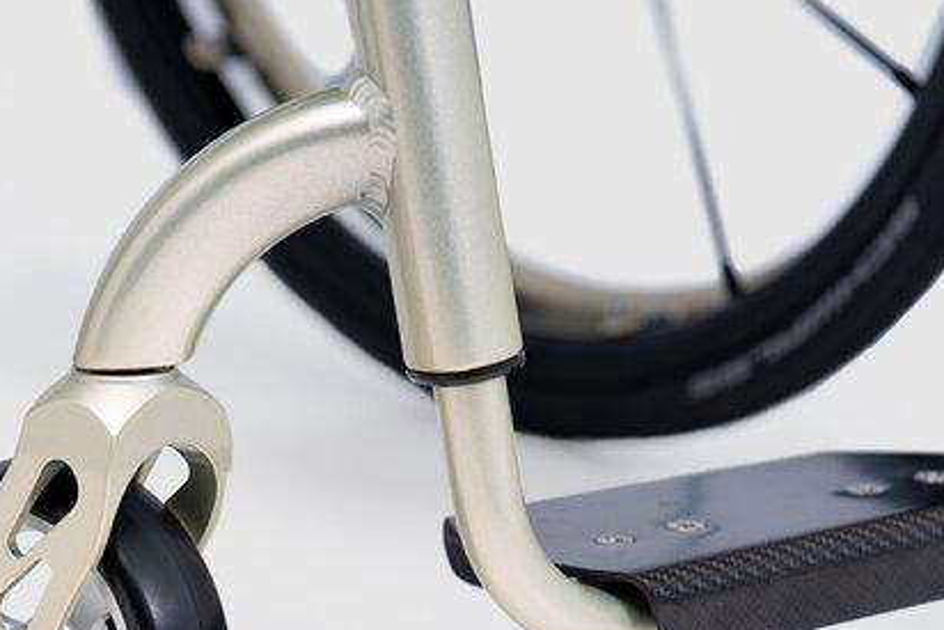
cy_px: 487
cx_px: 215
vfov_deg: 6.6
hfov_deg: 9.9
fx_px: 5456
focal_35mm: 208
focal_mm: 134
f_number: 5.6
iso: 100
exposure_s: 1/100
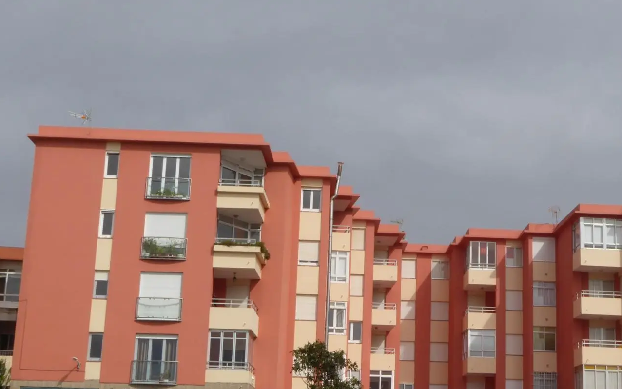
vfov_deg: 22.0
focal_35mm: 59
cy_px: 246
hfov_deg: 34.3
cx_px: 395
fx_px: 1000
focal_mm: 6.7
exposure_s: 1/320
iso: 80
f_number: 8
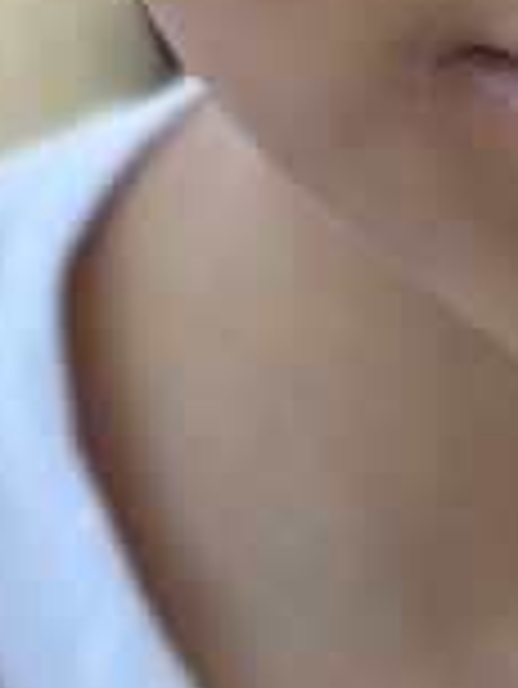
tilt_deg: -13.7
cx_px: 721
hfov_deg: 4.7
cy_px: -697
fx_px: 6256
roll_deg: +0.2
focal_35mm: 314
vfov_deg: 6.1
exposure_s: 1/654
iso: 80
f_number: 1.78
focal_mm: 6.86
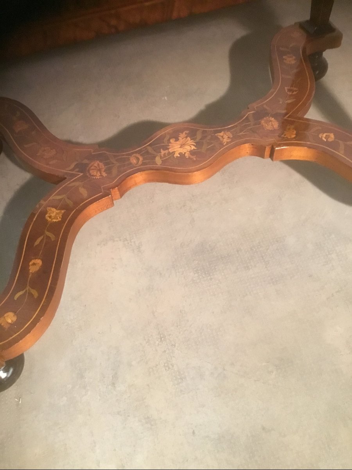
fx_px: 420
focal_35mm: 31
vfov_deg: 58.4
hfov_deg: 45.4
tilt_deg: -54.4
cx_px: 176
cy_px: 235
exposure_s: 1/17
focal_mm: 3.3
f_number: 2.4
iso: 200
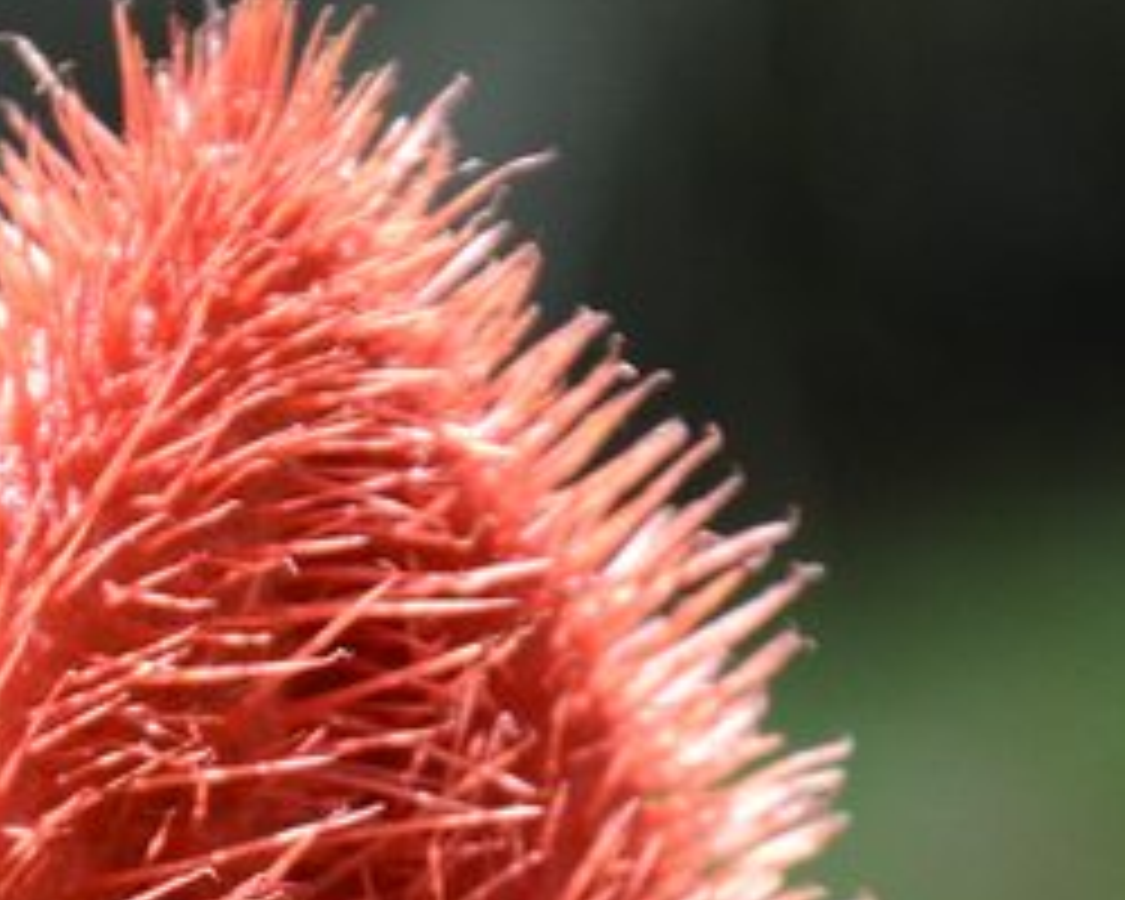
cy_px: 1246
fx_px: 17736
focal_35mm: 533
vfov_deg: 2.9
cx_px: 508
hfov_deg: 3.6
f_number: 6.3
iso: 1000
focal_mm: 105
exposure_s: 1/640
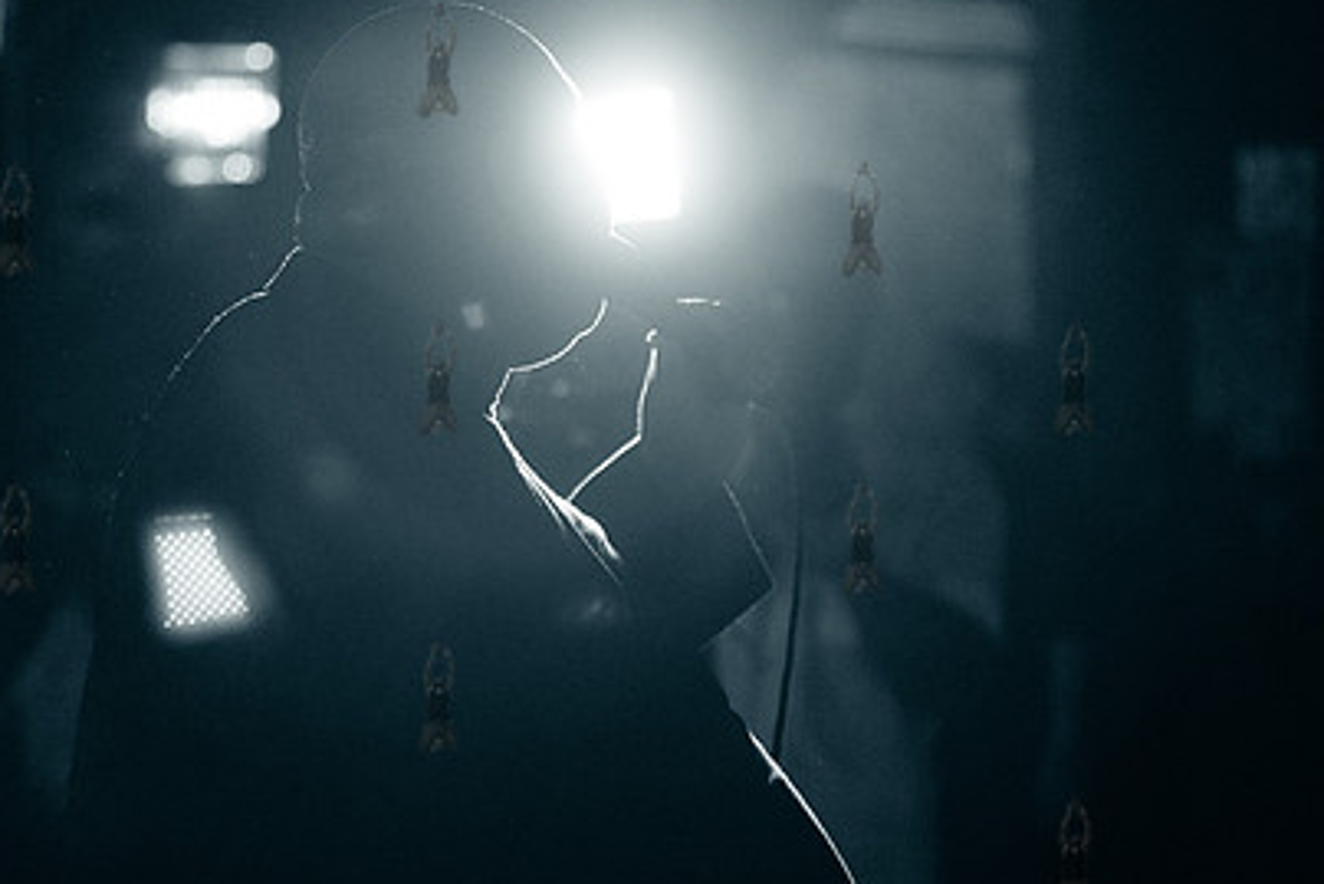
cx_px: 437
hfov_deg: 17.7
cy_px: 376
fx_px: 4231
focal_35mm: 115
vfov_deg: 11.9
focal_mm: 80
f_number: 2.8
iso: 4000
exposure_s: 1/320
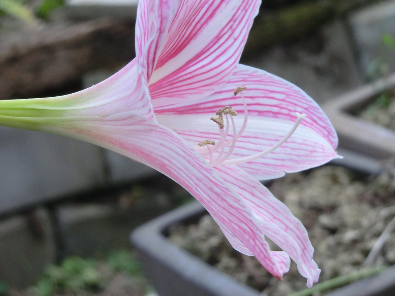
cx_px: 198
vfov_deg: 14.1
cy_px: 148
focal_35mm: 105
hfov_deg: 18.7
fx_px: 1198
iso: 320
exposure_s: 1/100
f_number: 5
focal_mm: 18.8
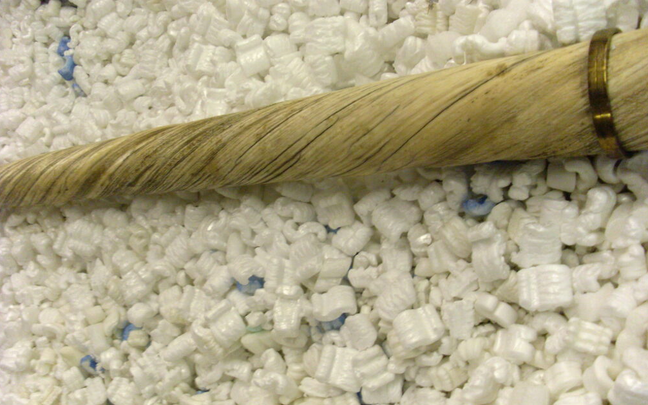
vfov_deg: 31.2
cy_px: 216
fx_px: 724
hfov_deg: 48.2
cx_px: 321
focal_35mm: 41
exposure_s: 1/30
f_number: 3
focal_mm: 6.3
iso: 200
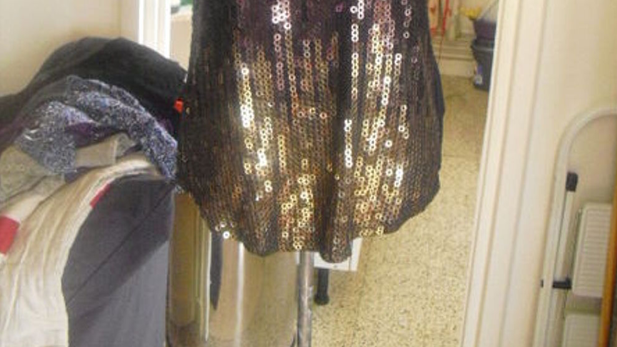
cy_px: -9
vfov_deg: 21.7
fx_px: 867
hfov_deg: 39.2
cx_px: 311
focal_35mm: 53
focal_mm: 6.3
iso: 800
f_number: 3.1
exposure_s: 1/20
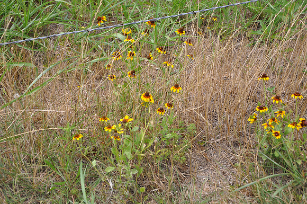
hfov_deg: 27.0
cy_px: 102
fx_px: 639
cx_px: 154
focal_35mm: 75
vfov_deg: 18.1
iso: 200
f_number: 6.3
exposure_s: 1/160
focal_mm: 50
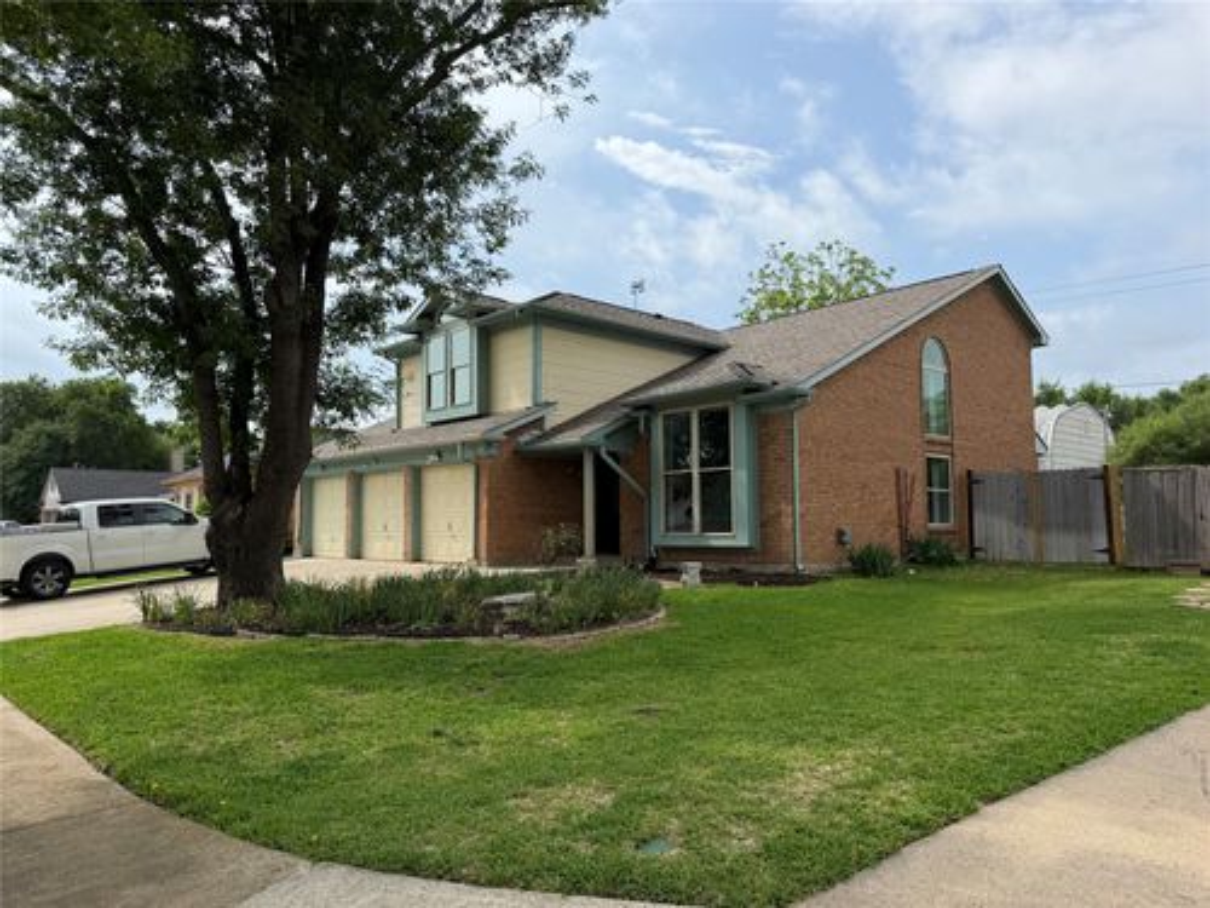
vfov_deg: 56.8
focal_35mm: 24
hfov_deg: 71.6
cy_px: 454
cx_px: 605
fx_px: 839
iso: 80
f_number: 1.78
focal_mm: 6.76
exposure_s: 1/4975
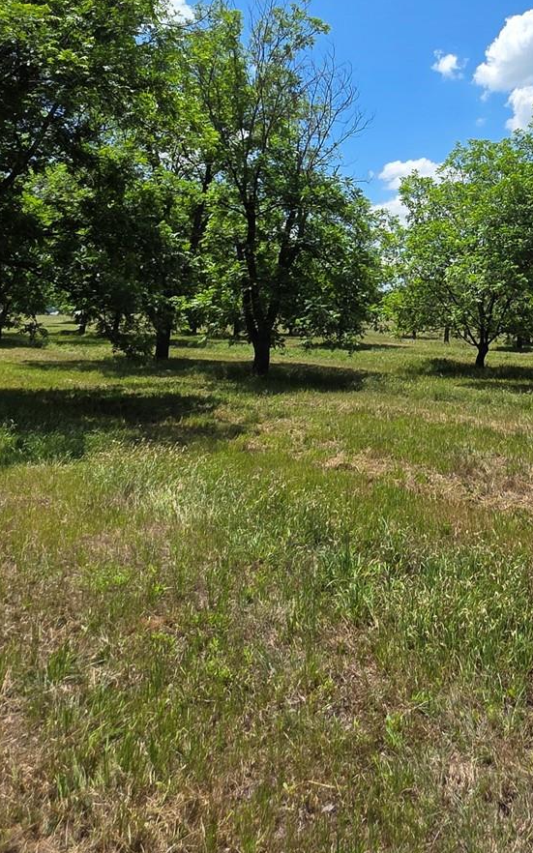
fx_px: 744
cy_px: 205
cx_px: 476
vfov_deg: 56.5
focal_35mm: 32
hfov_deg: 37.0
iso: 40
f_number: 1.9
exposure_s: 1/2032
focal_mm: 2.2
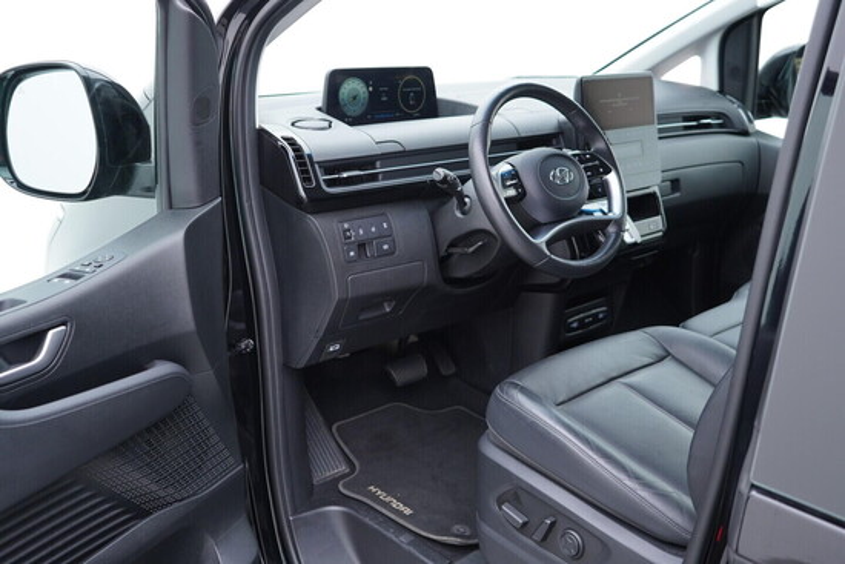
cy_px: 282
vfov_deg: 36.9
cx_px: 422
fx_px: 845
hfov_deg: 53.1
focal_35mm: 36
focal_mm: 24
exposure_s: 1/40
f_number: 2.8
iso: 200
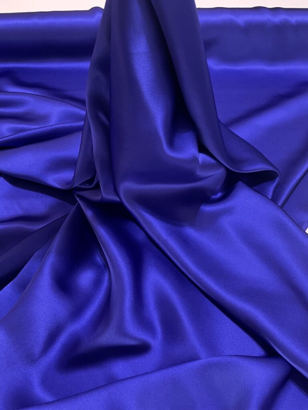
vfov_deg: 67.3
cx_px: 154
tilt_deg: -55.7
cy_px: 205
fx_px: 308
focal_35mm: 26
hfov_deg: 53.1
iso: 400
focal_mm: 4.2
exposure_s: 1/33
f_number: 1.6
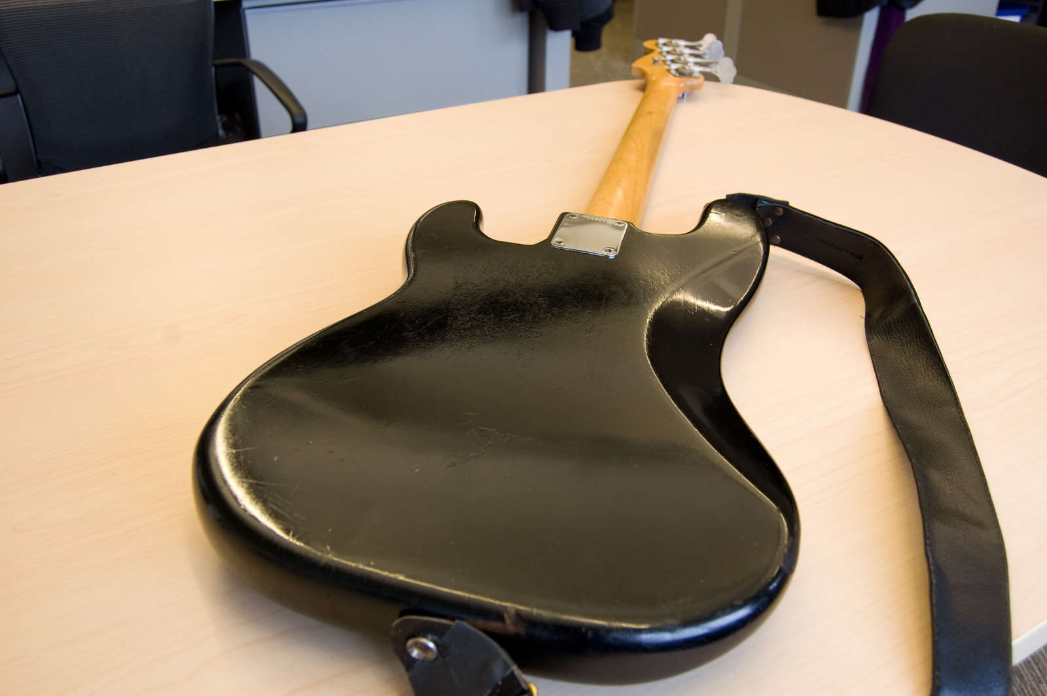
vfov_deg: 43.5
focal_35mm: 30
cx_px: 524
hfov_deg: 62.0
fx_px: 872
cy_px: 348
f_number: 5.6
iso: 400
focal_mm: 20
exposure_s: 1/30
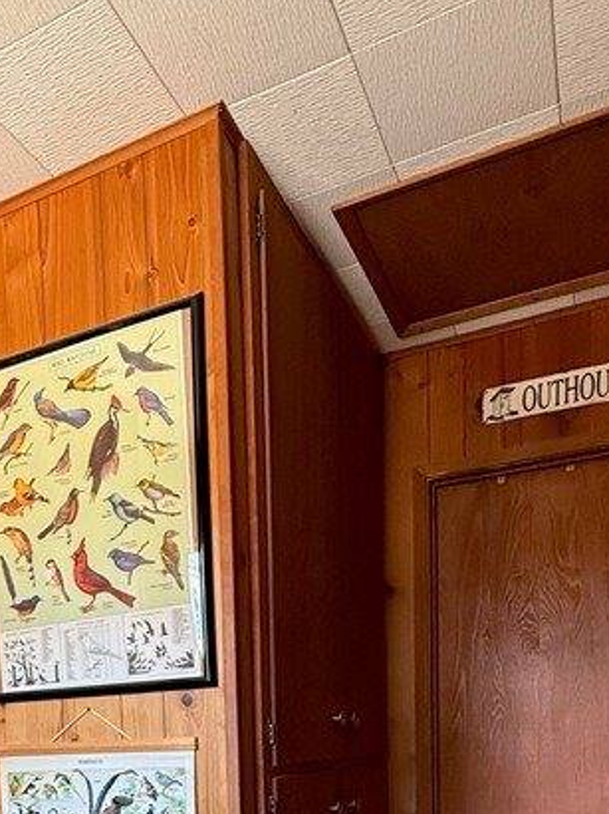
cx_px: 161
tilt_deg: -5.0
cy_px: 816
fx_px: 822
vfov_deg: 44.6
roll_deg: +2.3
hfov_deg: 39.7
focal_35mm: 35
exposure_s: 1/67
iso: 400
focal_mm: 2.22
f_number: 2.2
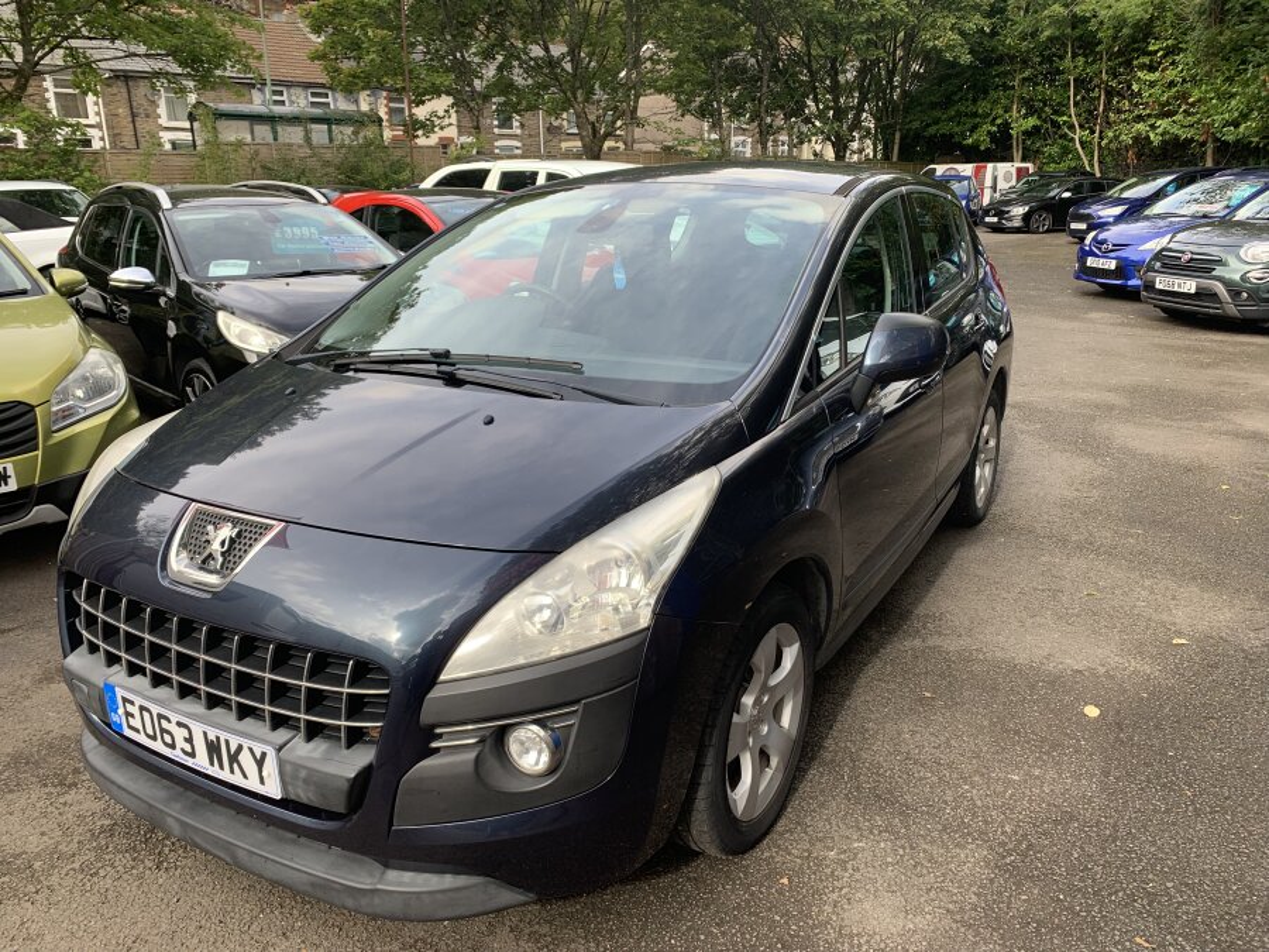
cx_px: 634
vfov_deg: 53.1
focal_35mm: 26
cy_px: 476
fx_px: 953
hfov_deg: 67.3
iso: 25
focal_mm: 4.25
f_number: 1.8
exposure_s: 1/360
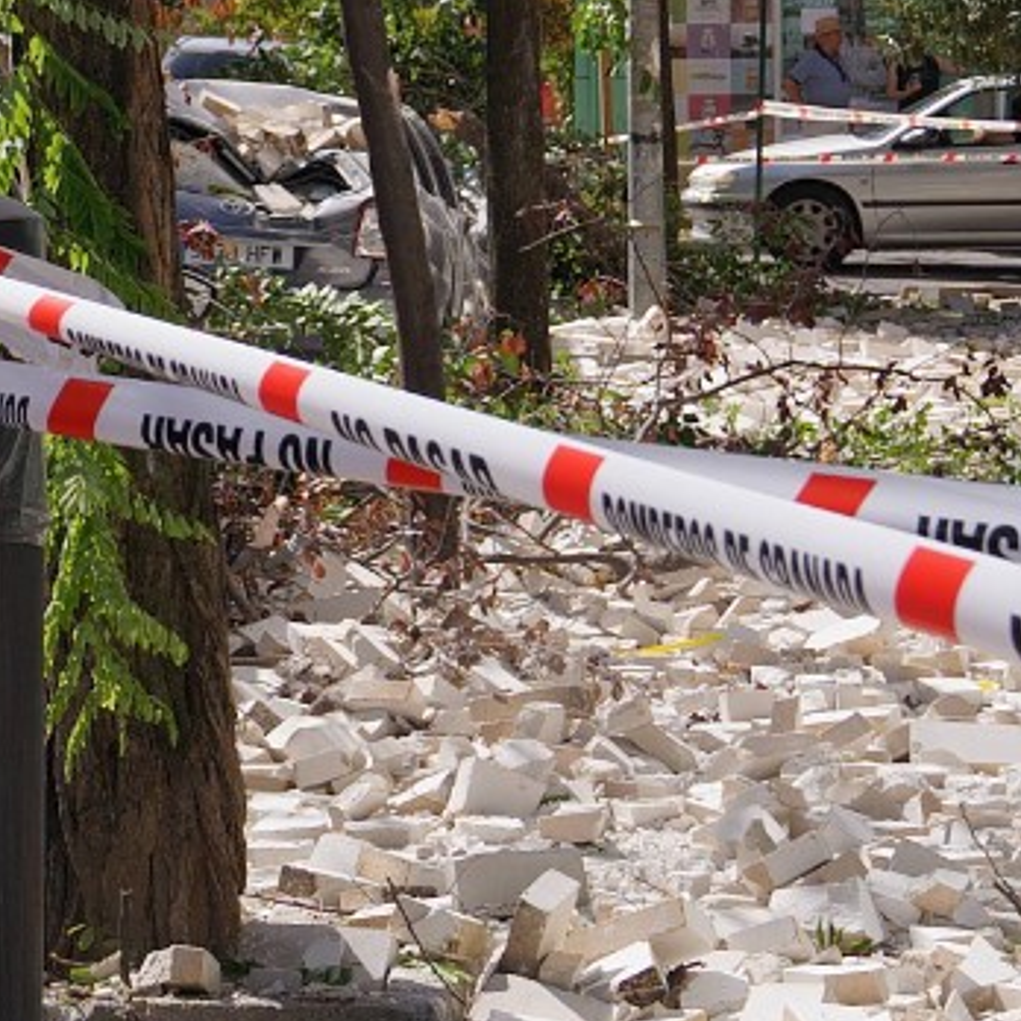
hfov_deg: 20.1
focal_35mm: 85
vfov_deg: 20.4
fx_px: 2836
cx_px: 863
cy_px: 364
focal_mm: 29
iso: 100
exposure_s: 1/400
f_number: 5.6
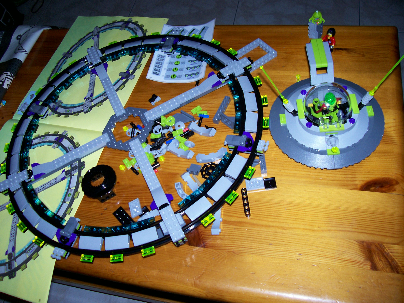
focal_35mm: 34
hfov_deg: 54.0
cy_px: 152
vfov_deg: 41.8
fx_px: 397
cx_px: 202
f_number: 2.7
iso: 80
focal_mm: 5.6
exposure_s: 1/64
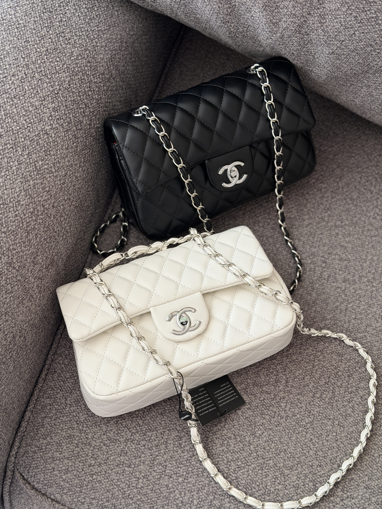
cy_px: 254
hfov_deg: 30.3
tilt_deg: -63.7
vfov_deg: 39.7
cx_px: 191
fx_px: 706
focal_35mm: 48
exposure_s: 1/60
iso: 200
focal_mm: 6.76
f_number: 1.78
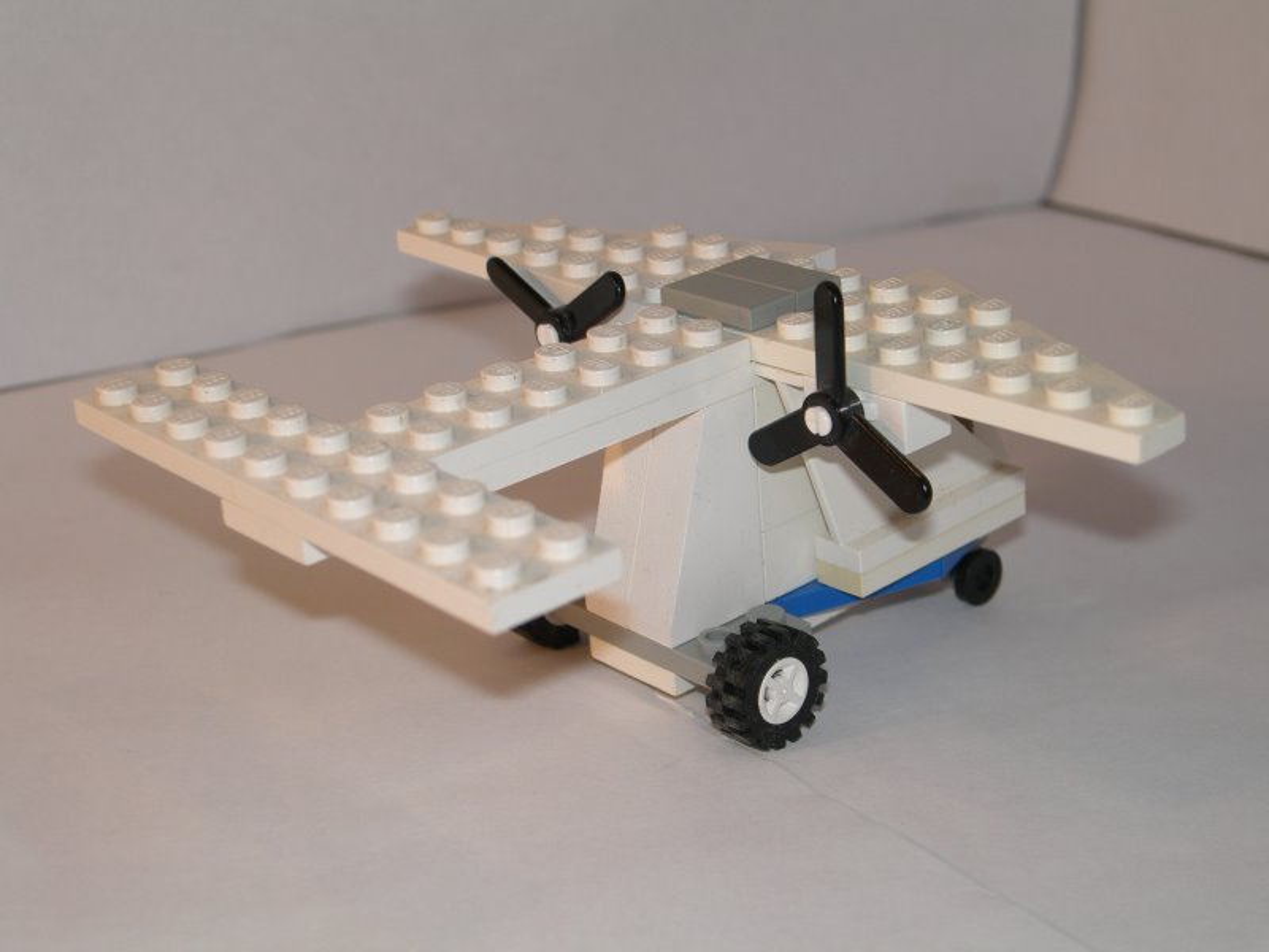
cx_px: 634
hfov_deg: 33.8
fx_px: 2090
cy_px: 476
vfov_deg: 25.7
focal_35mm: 57
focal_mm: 11.8
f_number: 3.6
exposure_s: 1/60
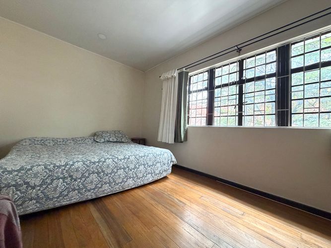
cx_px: 166
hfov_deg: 102.1
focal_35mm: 14
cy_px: 124
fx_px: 134
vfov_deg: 85.7
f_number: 2.2
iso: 320
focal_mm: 2.22
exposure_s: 1/82
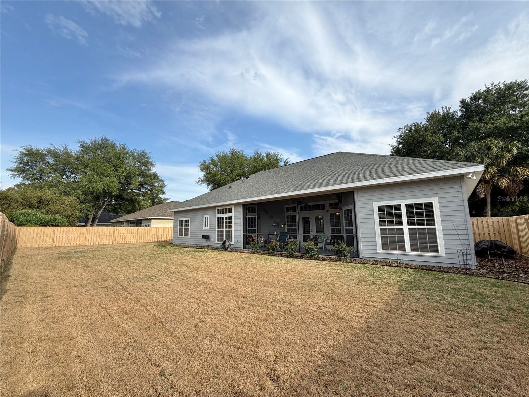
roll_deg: +1.1
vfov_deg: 85.7
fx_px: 214
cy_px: 198
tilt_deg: +7.9
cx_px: 264
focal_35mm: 14
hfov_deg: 102.1
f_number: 2.2
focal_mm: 2.22
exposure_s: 1/770
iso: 32
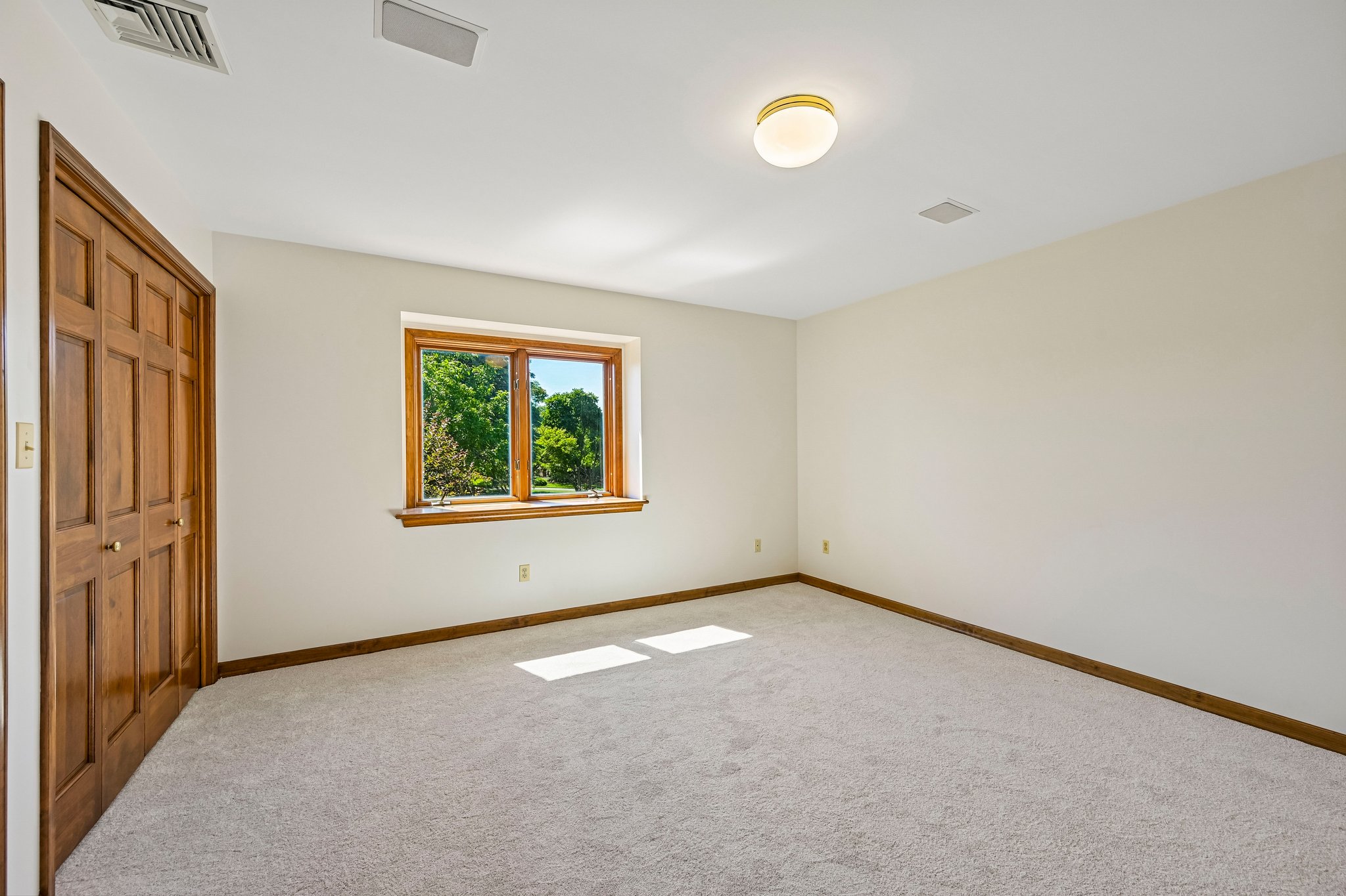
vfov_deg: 81.2
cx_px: 673
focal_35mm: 14
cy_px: 448
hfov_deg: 104.3
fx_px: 523
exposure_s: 1/20
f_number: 8
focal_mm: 14
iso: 100
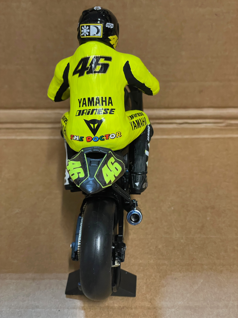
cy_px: 159
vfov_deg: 36.8
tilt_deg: -36.9
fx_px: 477
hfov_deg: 28.0
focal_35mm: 52
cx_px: 119
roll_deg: +2.9
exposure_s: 1/50
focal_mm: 6
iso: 400
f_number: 2
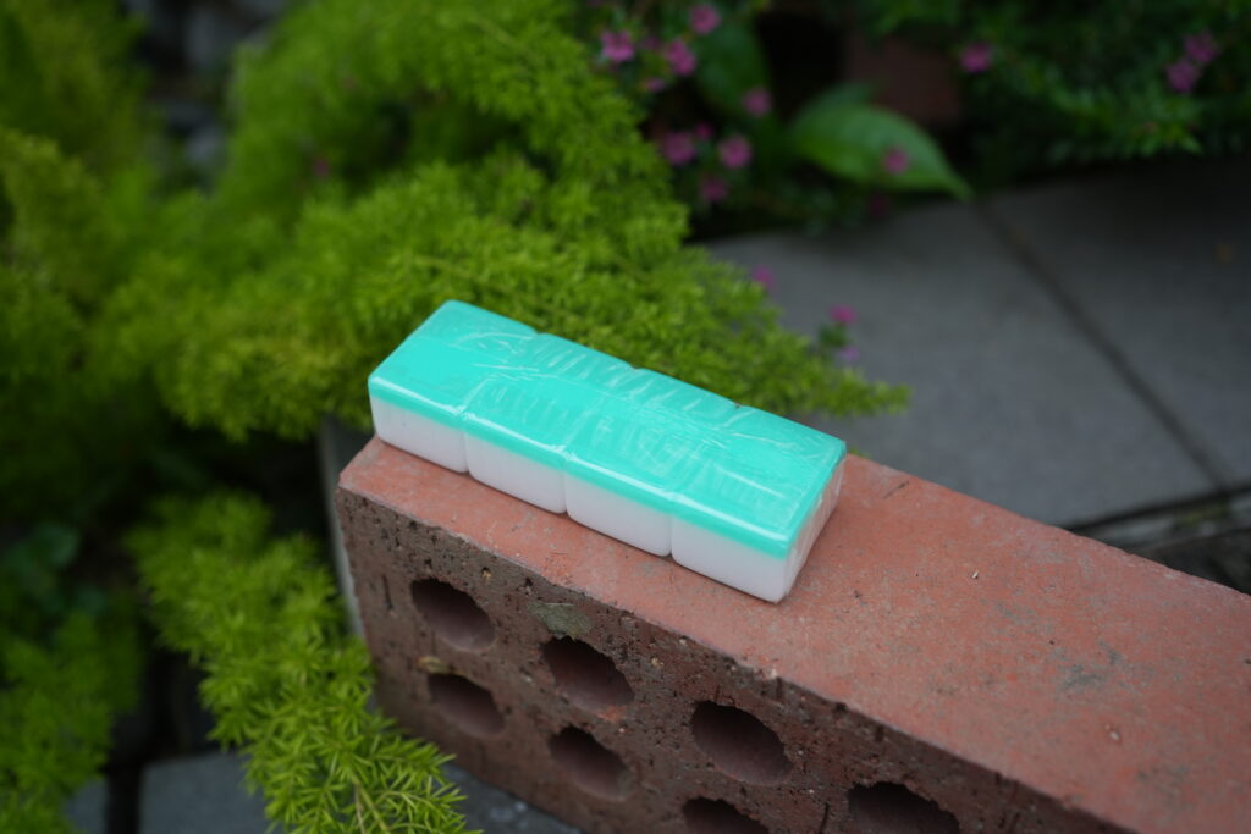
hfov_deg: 54.4
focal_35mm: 35
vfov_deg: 37.9
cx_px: 626
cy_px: 417
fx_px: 1216
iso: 250
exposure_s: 1/125
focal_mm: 35
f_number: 4
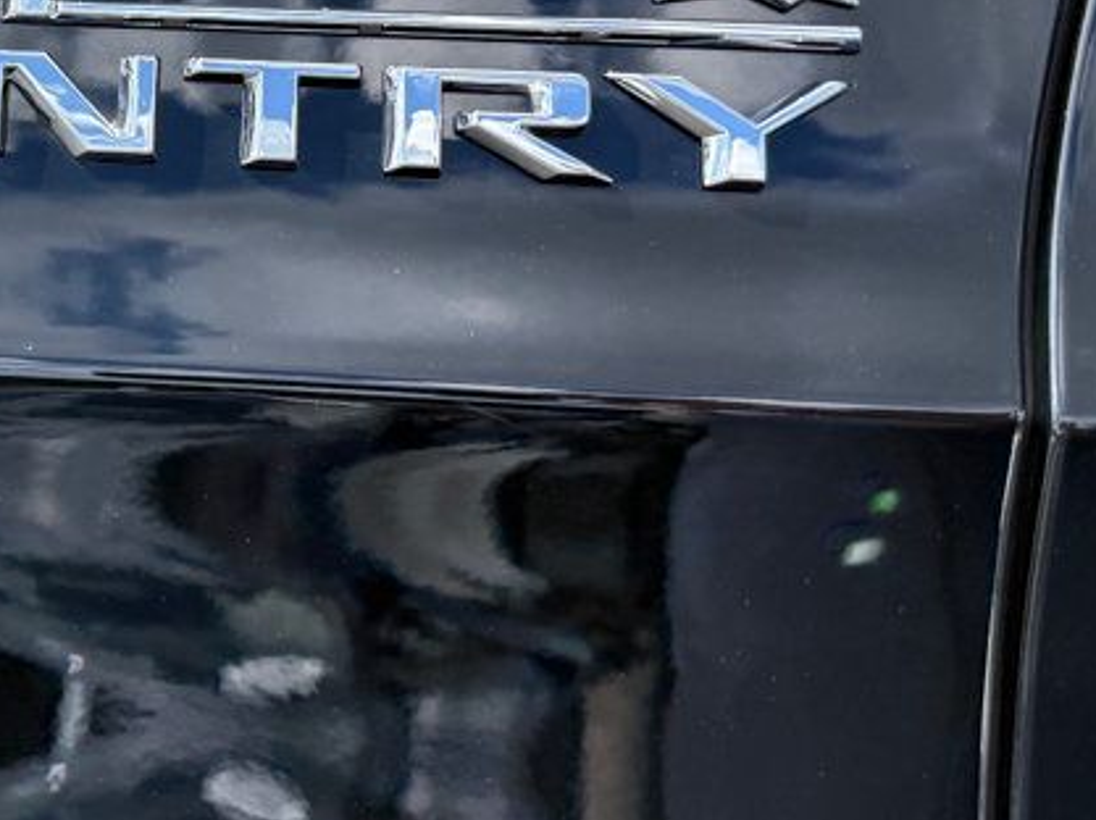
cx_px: -66
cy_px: 63
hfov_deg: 29.9
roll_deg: -1.6
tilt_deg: -18.1
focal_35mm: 59
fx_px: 1866
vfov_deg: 24.0
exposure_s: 1/1812
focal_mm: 6.76
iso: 100
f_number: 1.78
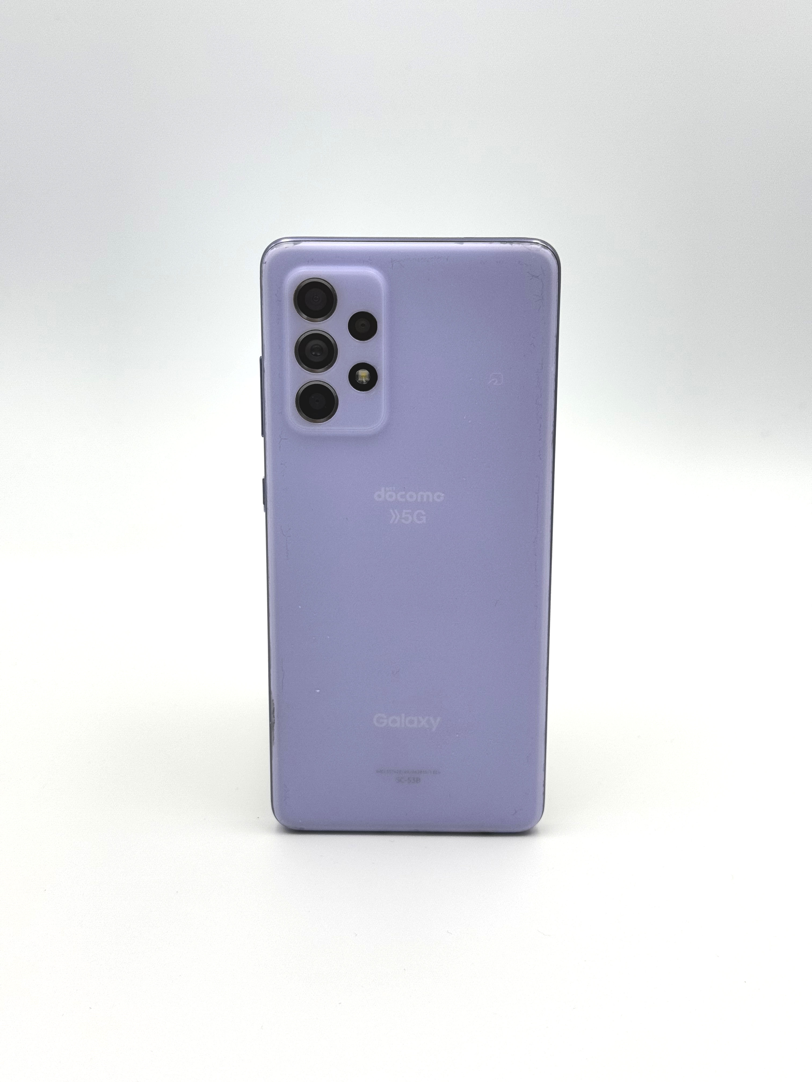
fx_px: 1501
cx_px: 406
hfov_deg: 30.3
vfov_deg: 39.7
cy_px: 541
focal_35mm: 48
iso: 64
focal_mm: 6.76
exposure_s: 1/374
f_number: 1.78
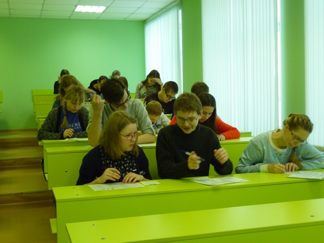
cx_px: 162
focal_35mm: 48
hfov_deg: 39.7
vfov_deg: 30.3
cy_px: 122
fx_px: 449
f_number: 4
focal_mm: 8.6
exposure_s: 1/40
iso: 400
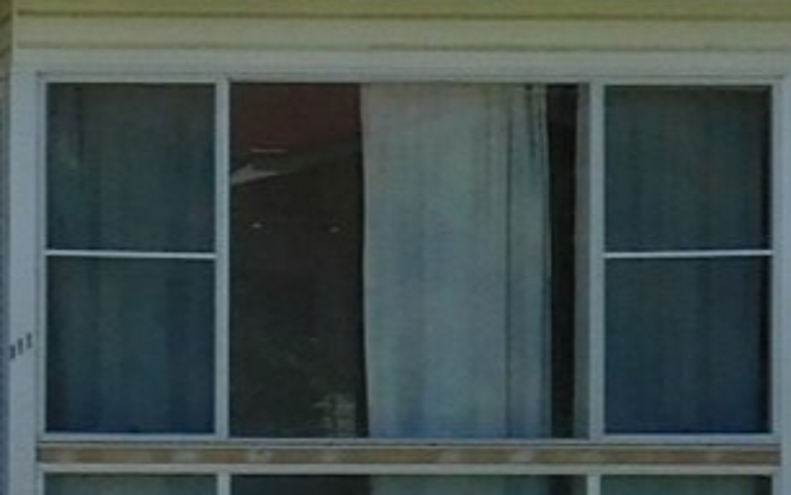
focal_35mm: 298
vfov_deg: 4.4
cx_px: -497
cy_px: -75
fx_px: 6425
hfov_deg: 6.9
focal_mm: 8
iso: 125
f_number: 3.7
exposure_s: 1/1250
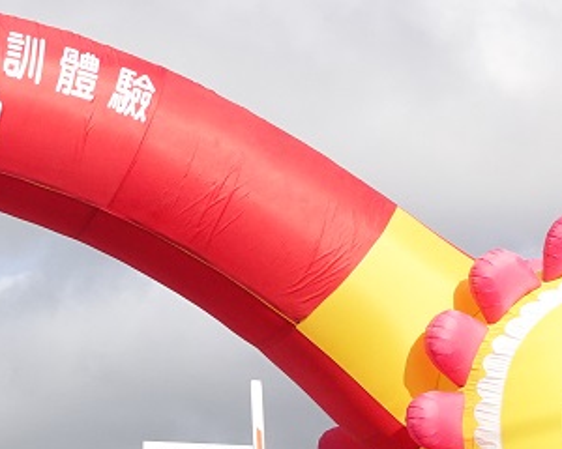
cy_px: 395
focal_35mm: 75
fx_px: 1247
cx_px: -212
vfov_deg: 20.1
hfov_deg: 22.2
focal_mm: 8.8
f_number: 3.2
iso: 800
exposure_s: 1/8000
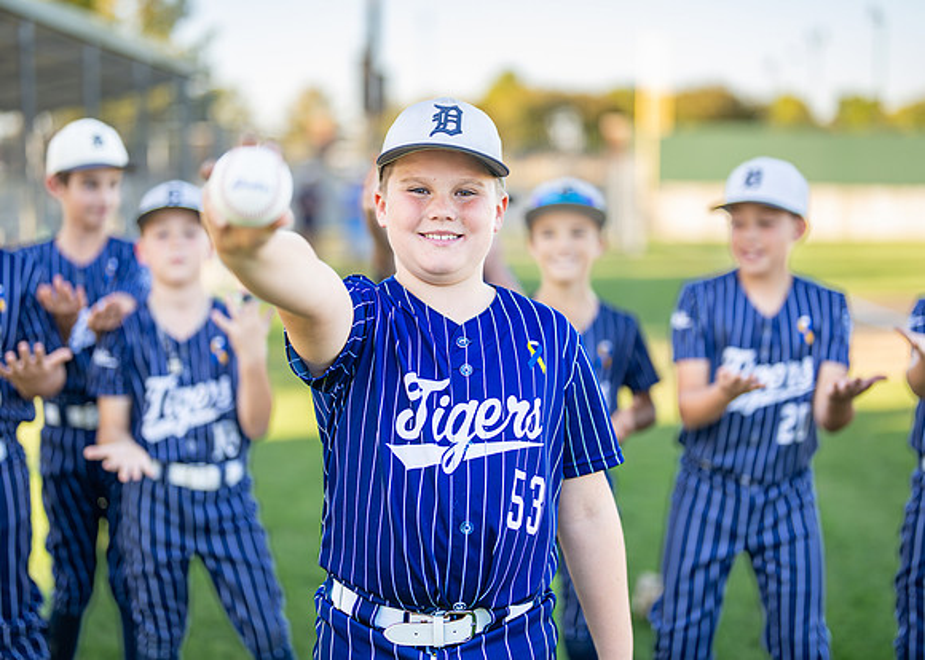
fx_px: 1503
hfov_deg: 34.2
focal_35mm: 57
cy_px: 320
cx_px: 461
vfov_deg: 24.8
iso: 100
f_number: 1.2
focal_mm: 50
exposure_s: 1/1250
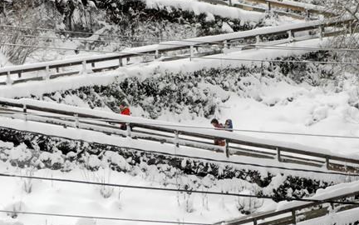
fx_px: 2524
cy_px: 134
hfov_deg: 8.1
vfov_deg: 5.1
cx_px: 180
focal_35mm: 258
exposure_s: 1/640
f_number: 9
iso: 1000
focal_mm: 112
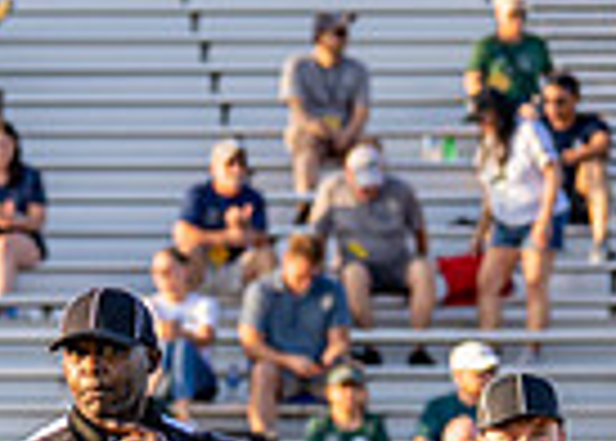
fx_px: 8752
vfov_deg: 2.9
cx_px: -556
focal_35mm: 500
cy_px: 648
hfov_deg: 4.0
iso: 320
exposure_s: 1/1600
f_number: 2.8
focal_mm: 98
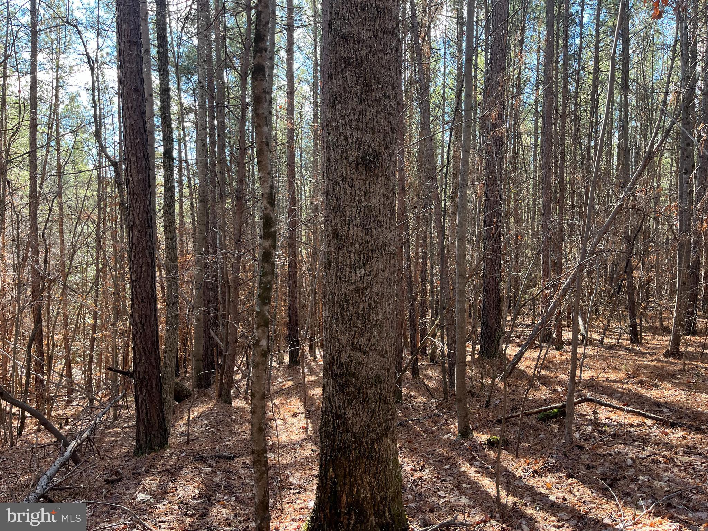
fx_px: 532
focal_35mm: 26
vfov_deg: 53.1
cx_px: 354
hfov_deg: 67.3
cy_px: 266
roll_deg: -0.1
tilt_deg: -1.8
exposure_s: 1/172
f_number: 1.6
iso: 64
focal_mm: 5.1
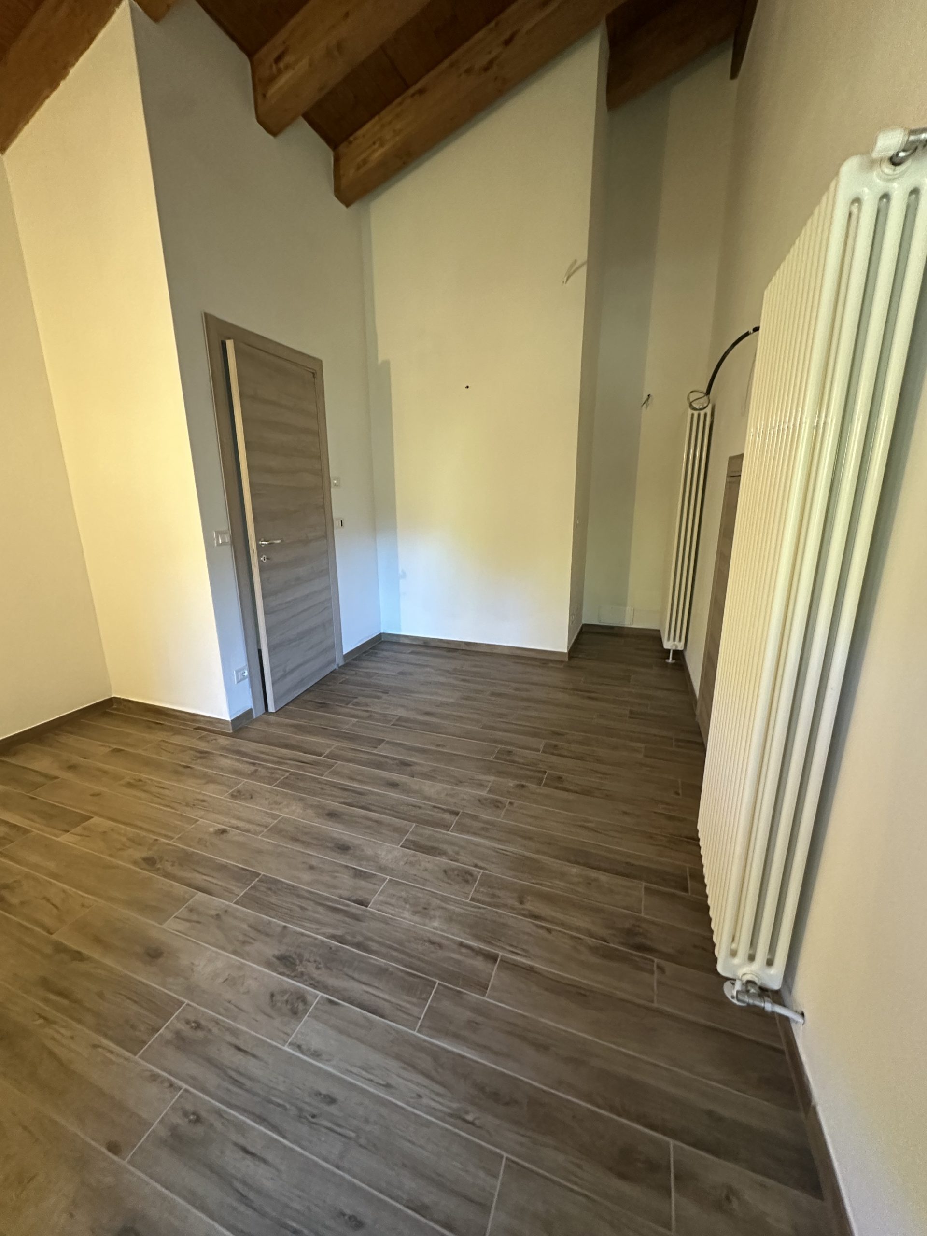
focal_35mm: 14
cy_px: 618
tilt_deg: -14.6
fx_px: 500
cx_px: 464
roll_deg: +0.0
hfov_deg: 85.7
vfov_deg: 102.1
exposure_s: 1/50
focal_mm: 2.22
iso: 800
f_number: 2.2
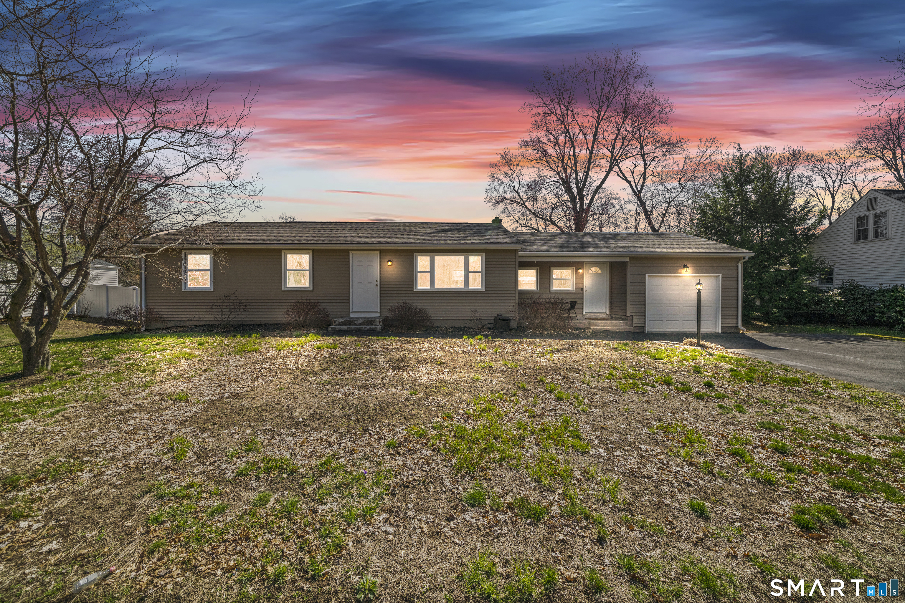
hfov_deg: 108.3
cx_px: 452
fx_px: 327
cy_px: 302
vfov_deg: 85.4
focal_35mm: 13
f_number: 7.1
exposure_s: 1/1000
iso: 320
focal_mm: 13
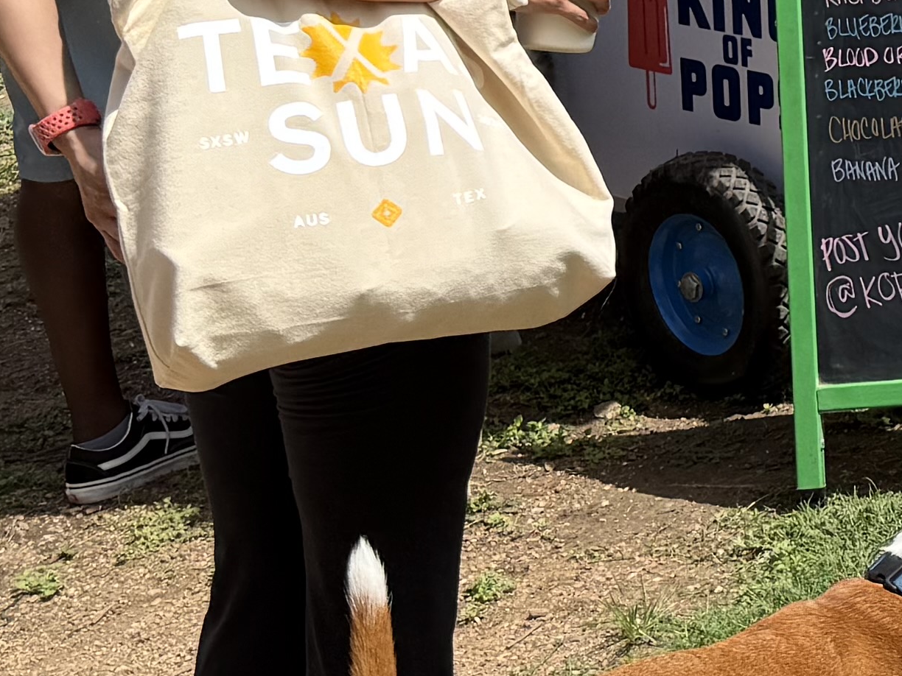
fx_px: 2918
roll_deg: +3.1
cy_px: -285
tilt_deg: -4.3
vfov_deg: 12.7
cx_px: 1458
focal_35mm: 112
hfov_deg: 15.8
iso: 80
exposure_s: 1/3759
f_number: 1.78
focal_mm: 6.76
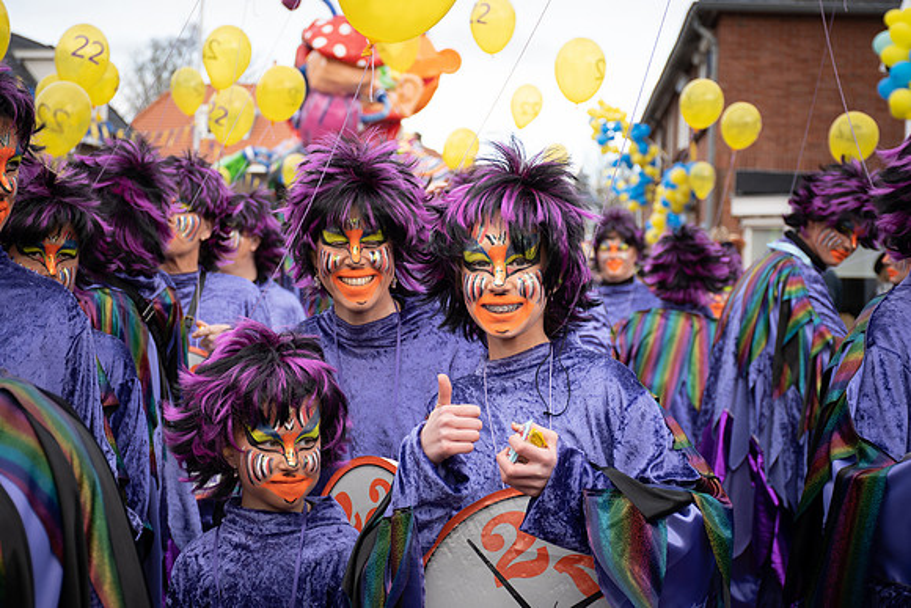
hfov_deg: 26.0
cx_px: 456
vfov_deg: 17.5
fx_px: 1974
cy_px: 304
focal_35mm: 78
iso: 400
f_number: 4.8
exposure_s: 1/640
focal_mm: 52
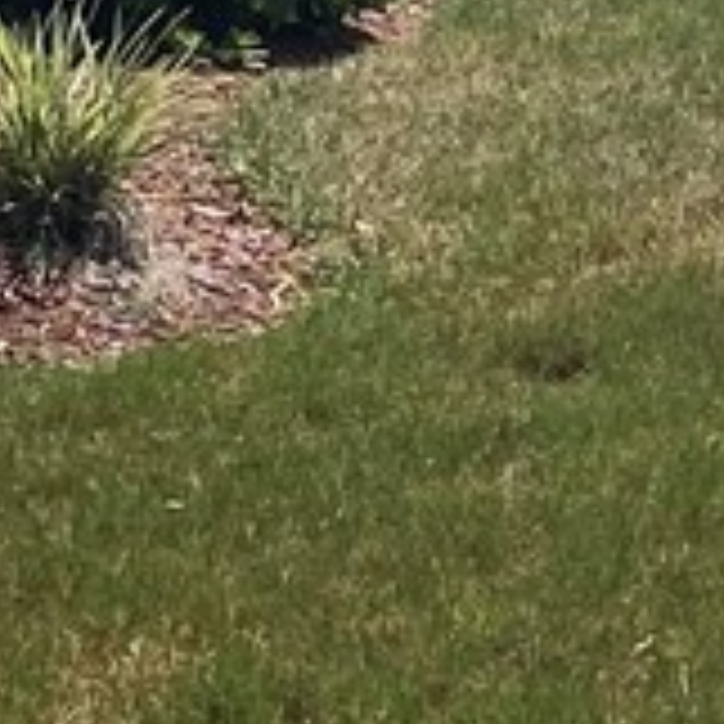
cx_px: 1776
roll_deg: -0.1
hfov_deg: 7.2
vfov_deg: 7.6
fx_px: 5419
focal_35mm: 229
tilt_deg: -6.2
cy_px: -31
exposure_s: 1/4274
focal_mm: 4.25
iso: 32
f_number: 1.8
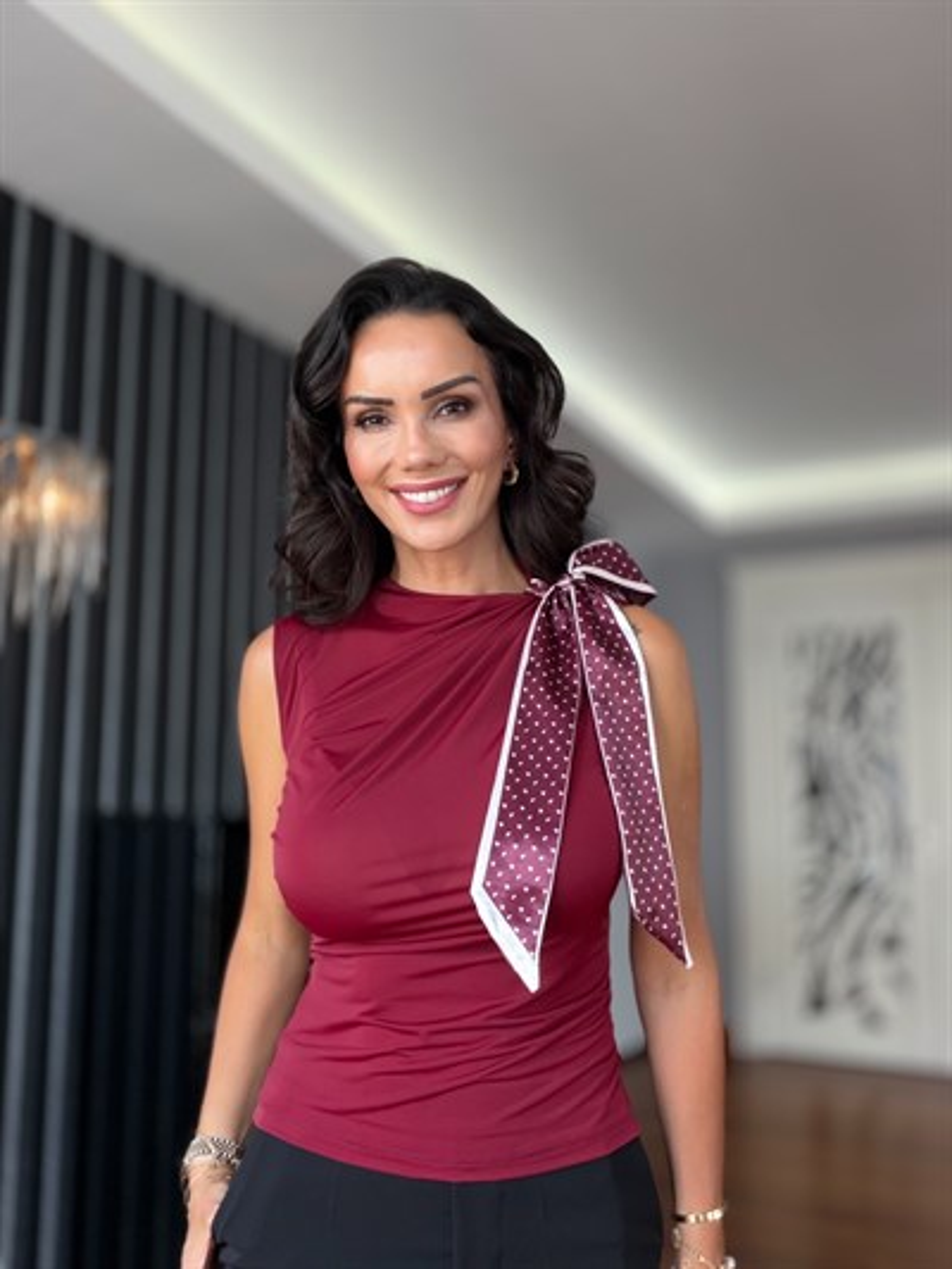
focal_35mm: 30
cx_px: 476
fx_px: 1100
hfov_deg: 46.8
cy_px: 634
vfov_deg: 60.0
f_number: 1.9
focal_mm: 2.71
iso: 64
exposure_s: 1/100
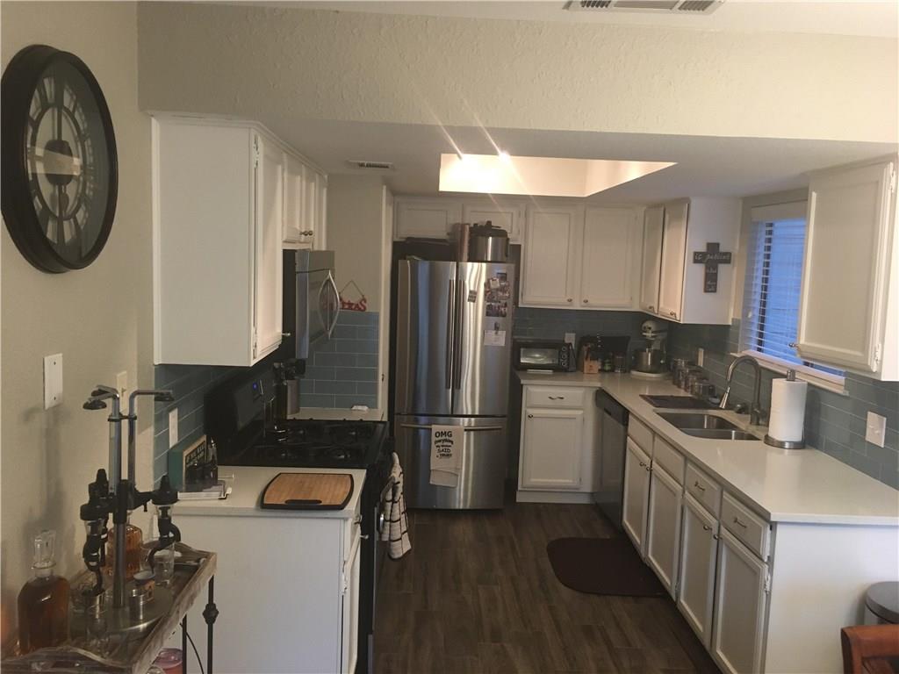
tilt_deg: -6.0
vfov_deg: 48.2
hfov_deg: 61.7
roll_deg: -1.5
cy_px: 337
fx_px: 753
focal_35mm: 29
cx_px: 450
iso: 125
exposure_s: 1/30
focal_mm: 4.15
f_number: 2.2
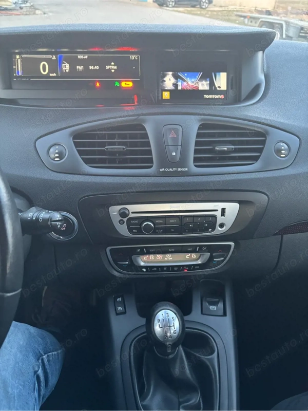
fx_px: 308
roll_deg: -3.6
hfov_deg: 53.1
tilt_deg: -35.1
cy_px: 206
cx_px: 154
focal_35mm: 26
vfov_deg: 67.3
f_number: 1.6
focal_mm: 5.96
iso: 640
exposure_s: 1/40
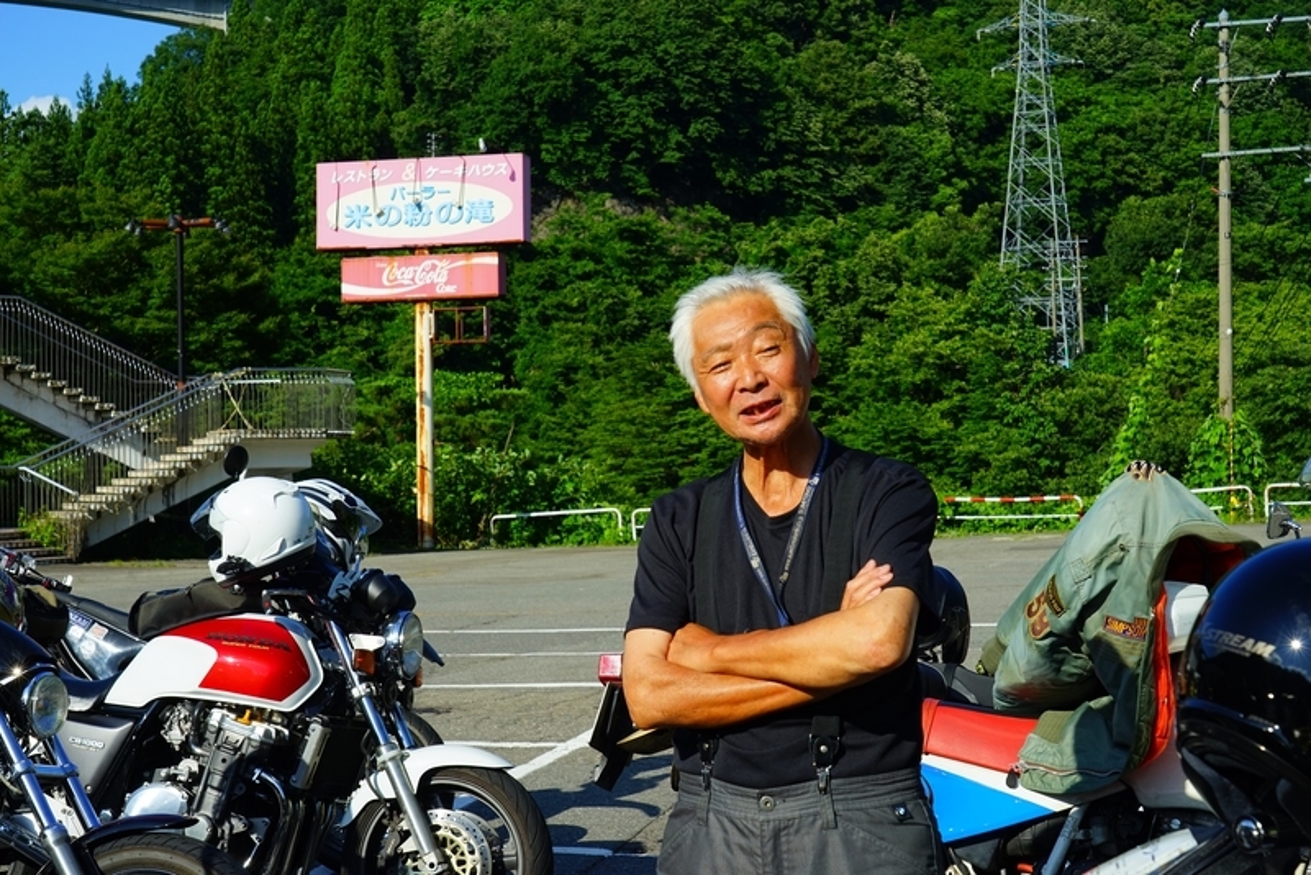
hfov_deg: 35.0
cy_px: 438
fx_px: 2076
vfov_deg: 23.8
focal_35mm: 57
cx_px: 656
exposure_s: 1/160
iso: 100
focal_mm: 57
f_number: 11
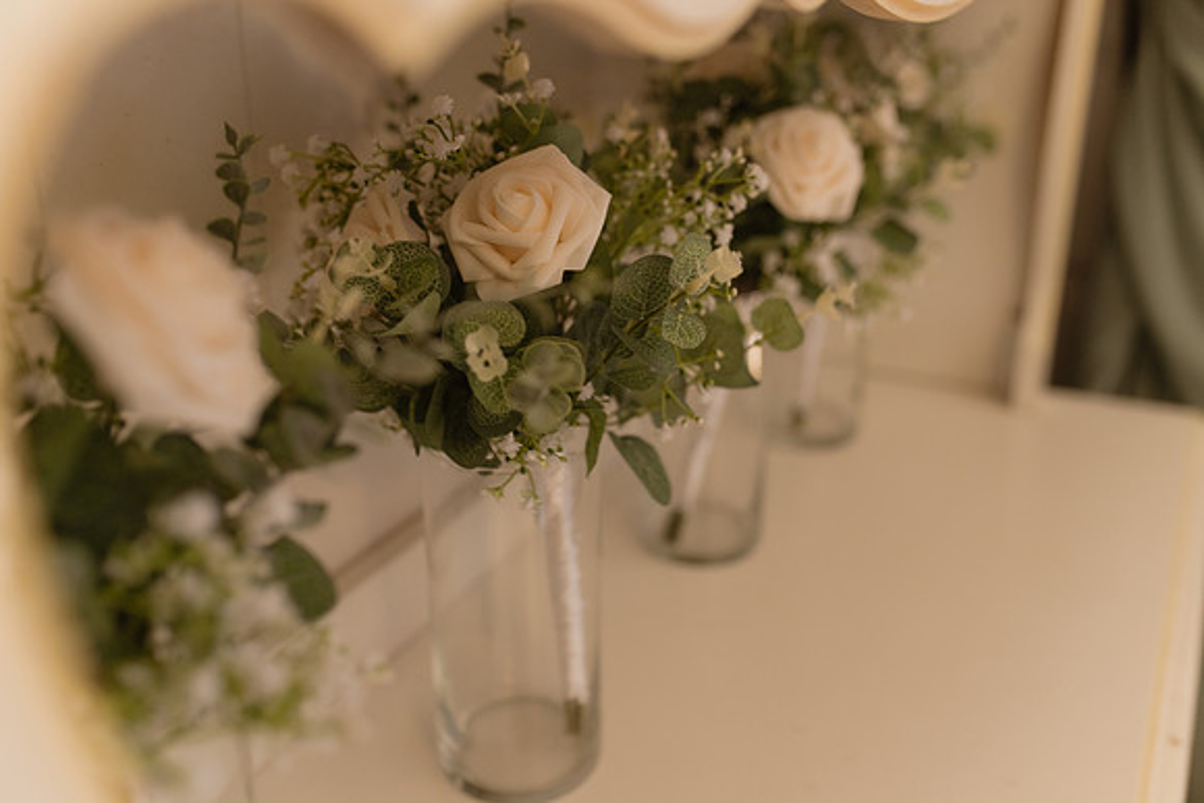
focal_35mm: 36
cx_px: 600
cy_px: 400
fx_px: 1209
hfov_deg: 52.9
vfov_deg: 36.7
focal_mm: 35
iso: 320
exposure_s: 1/125
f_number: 2.2
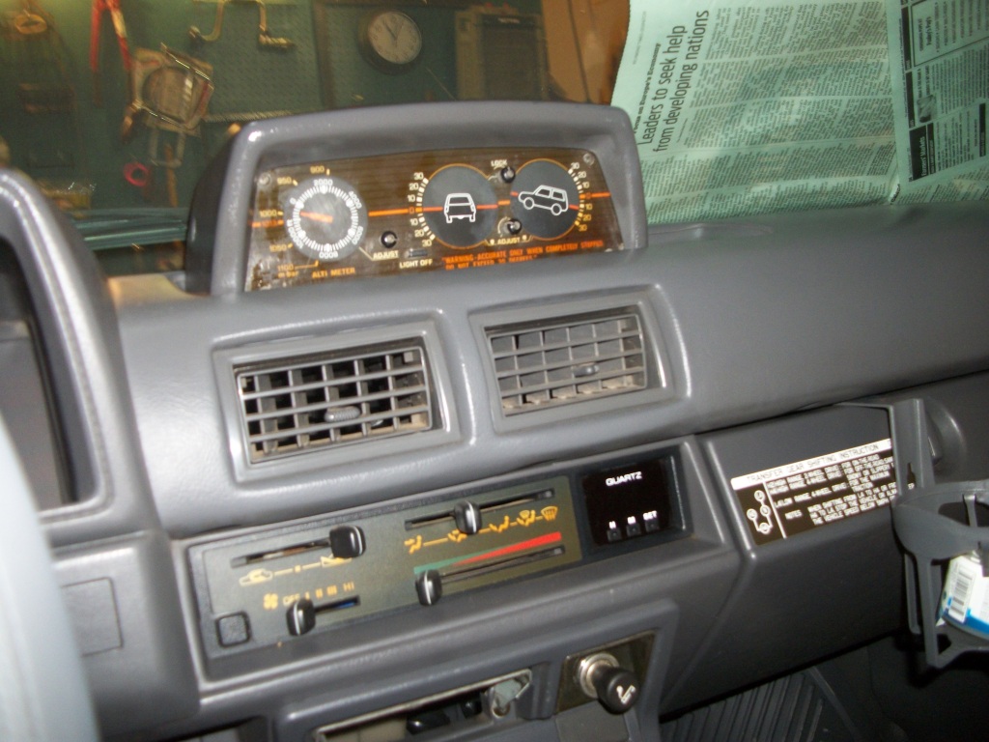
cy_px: 371
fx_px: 914
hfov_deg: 56.8
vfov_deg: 44.2
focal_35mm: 32
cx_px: 494
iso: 160
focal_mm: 5.7
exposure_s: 1/30
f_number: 2.9
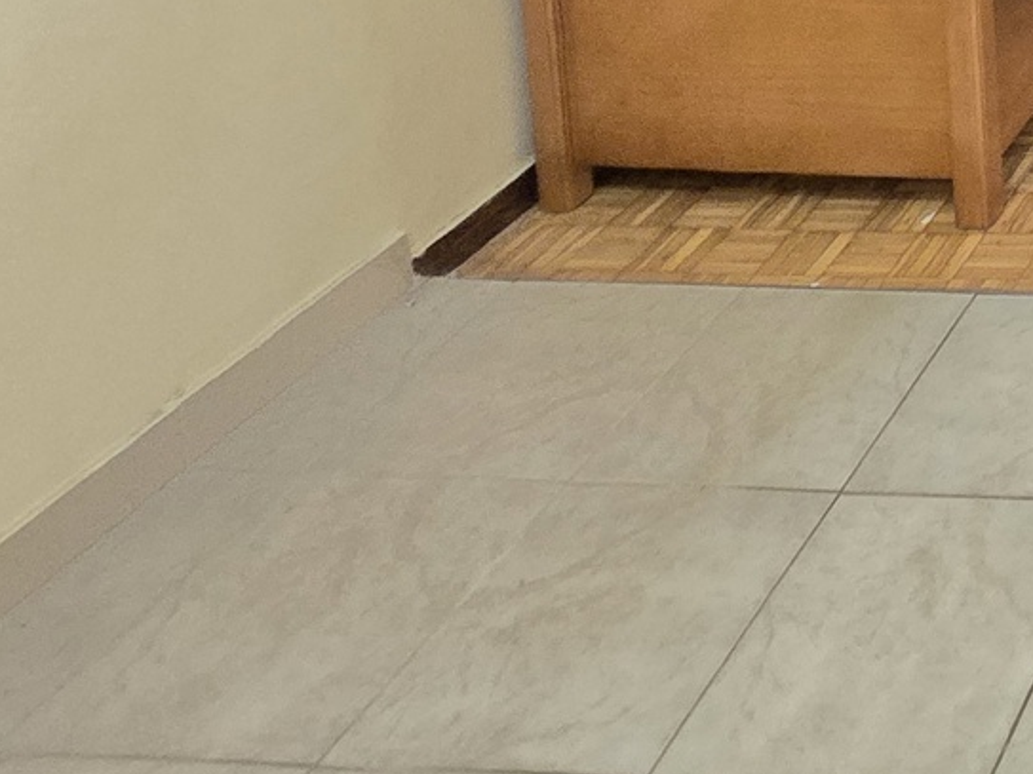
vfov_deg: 21.7
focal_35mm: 46
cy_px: -582
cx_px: 1636
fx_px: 1372
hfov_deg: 26.3
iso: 1000
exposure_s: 1/50
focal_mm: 2.2
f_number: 2.2
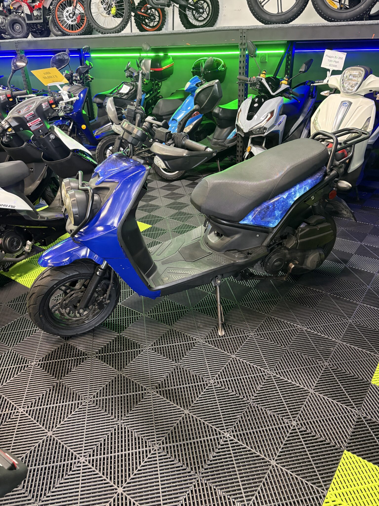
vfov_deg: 67.3
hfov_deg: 53.1
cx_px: 190
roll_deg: +2.2
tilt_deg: -27.8
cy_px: 253
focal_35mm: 26
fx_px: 380
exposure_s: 1/60
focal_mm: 5.96
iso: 400
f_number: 1.6
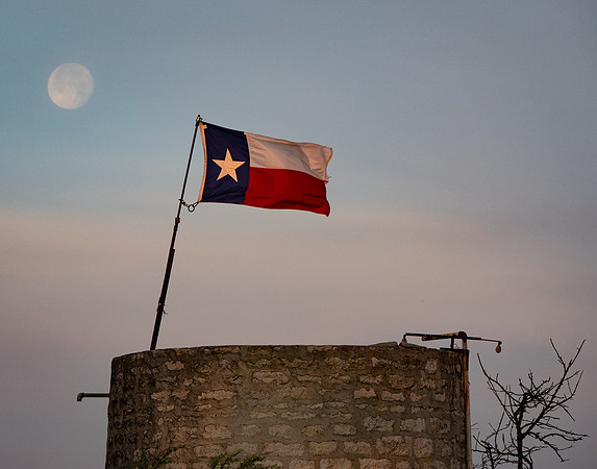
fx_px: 4788
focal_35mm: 273
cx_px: 252
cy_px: 209
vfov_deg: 5.6
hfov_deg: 7.1
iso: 320
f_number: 5.6
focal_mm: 116
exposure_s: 1/800
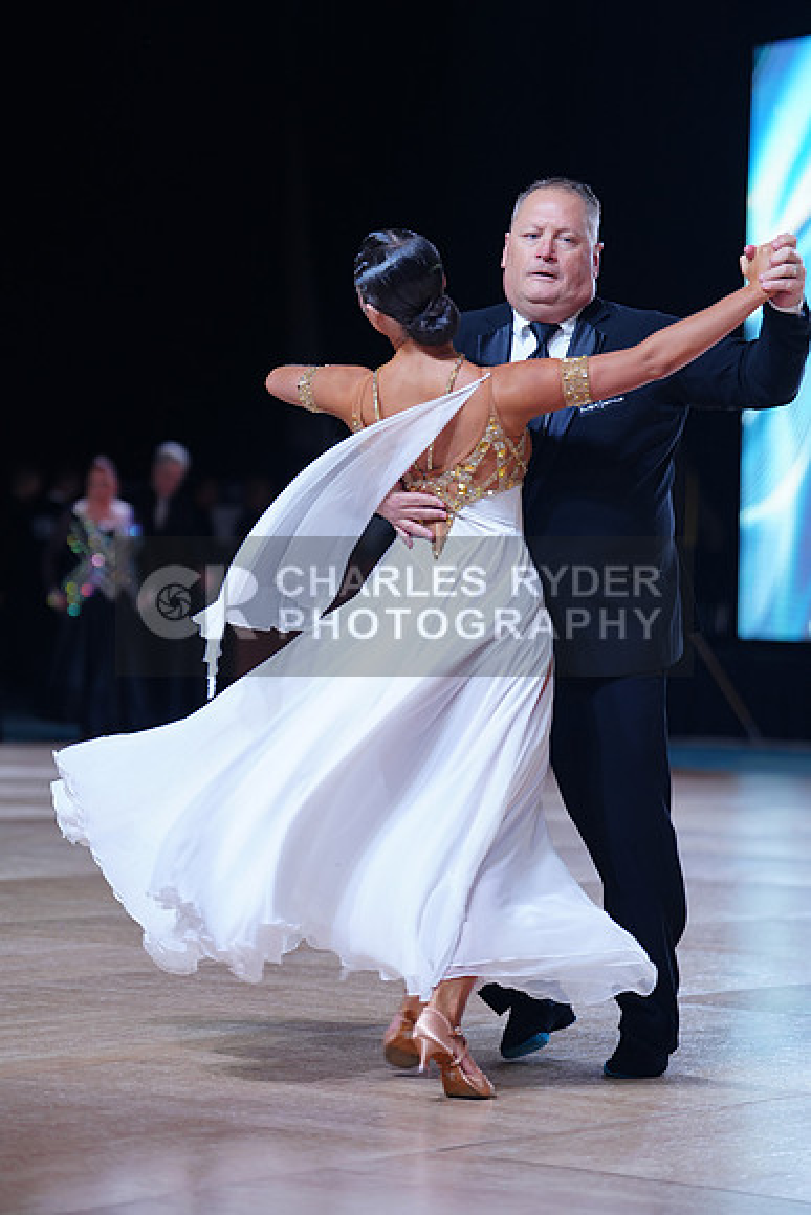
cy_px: 608
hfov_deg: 11.9
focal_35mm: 115
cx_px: 406
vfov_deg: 17.8
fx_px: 3883
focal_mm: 115
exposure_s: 1/500
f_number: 2.8
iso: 500
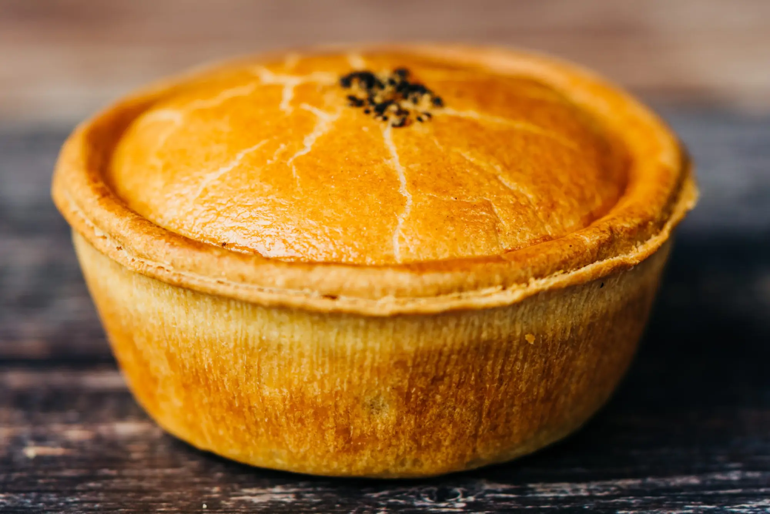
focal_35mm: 132
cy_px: 252
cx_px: 384
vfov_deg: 10.4
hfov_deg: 15.5
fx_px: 2834
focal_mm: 90
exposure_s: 1/60
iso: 100
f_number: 2.8
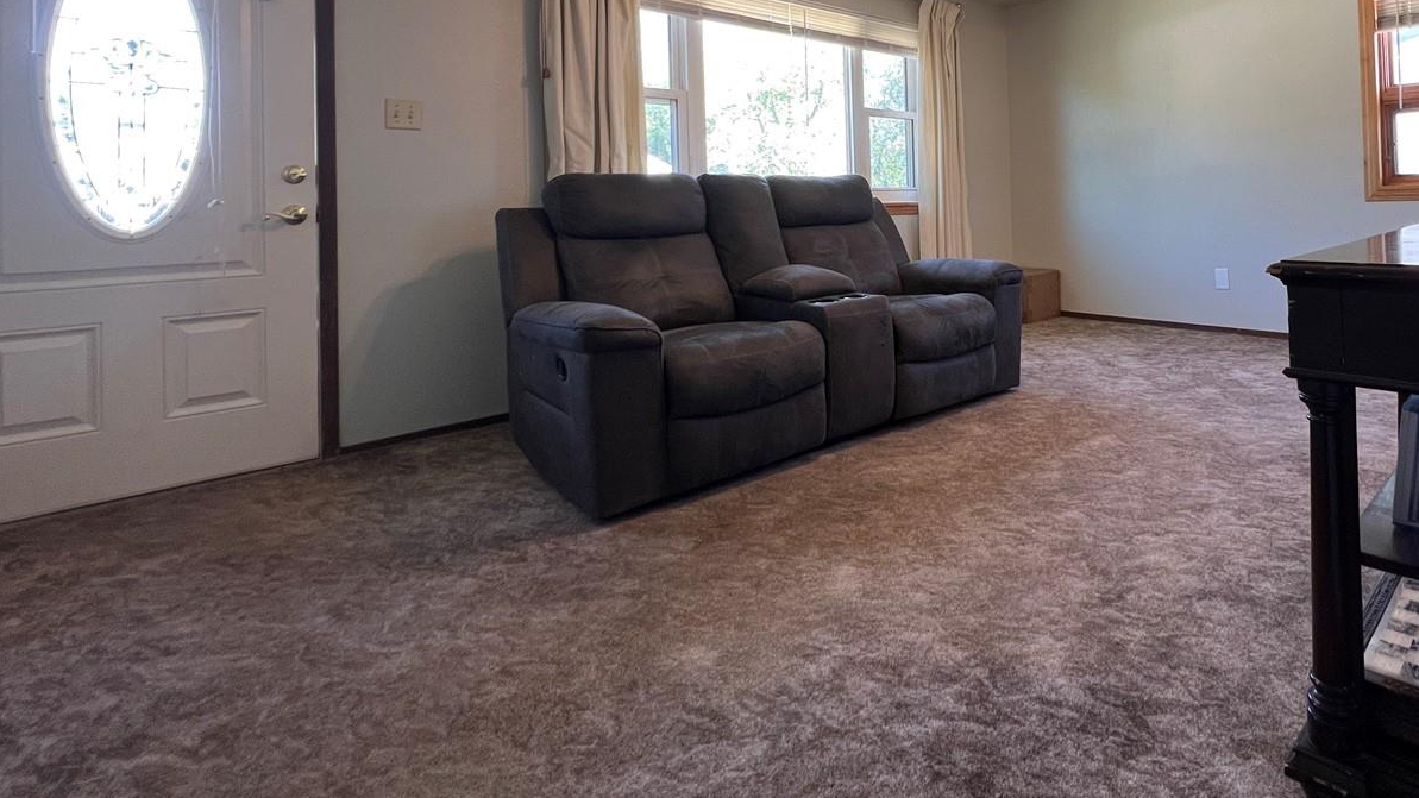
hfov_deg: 87.3
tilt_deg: +0.7
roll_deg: +2.3
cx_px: 909
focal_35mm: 19
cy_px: 184
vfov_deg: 55.1
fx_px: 715
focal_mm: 1.57
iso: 160
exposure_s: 1/60
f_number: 1.8
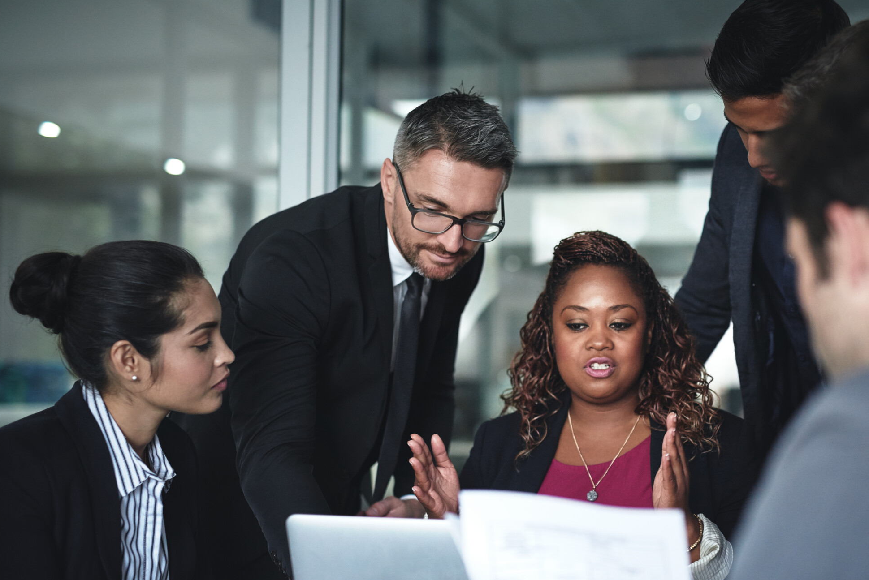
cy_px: 359
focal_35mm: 66
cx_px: 524
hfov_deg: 30.4
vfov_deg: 20.6
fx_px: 1594
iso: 500
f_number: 1.8
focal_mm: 50
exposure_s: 1/500
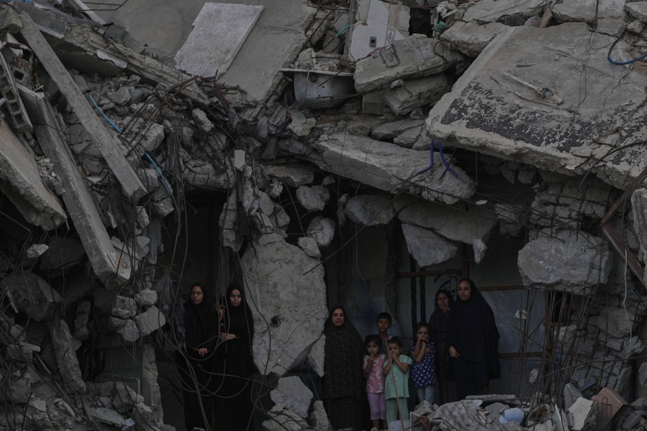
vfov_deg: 4.7
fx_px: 5283
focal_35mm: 294
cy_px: 285
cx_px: 427
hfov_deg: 7.0
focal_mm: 168
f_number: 2.8
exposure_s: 1/3200
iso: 320
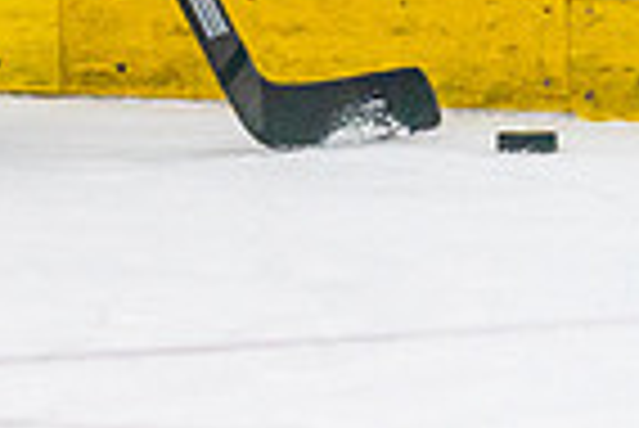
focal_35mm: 1079
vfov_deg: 1.3
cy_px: -257
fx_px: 19172
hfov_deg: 1.9
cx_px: -414
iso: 3200
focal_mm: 200
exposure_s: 1/1250
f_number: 2.8
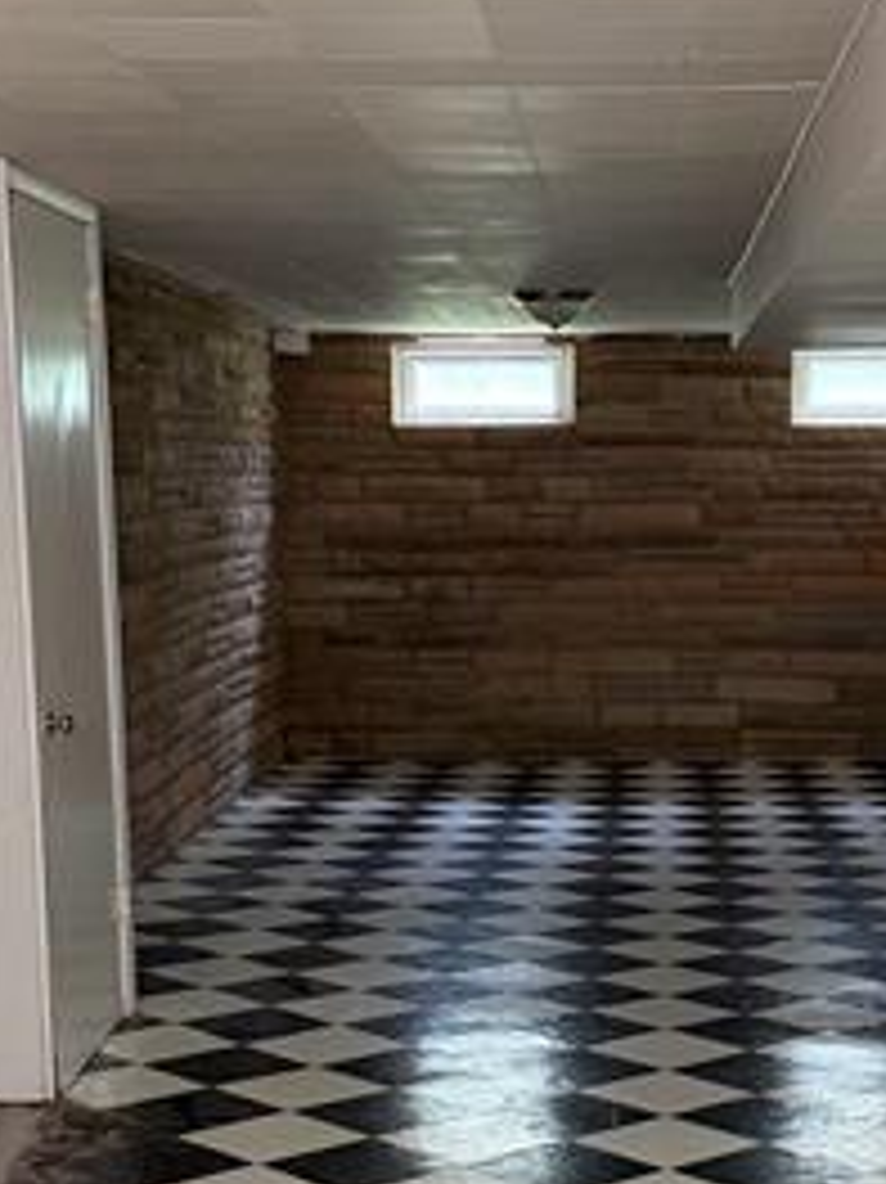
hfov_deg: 20.9
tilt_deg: -8.6
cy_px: 873
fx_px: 2391
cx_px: 612
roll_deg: +0.3
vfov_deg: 27.4
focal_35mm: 70
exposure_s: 1/60
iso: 400
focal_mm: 6.76
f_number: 1.78
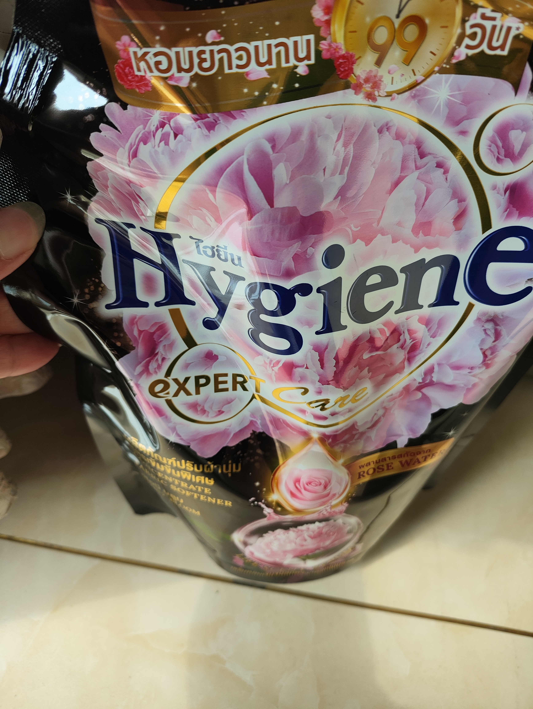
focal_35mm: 25
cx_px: 266
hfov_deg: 54.9
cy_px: 354
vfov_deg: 69.4
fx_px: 513
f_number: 1.79
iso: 50
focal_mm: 4.71
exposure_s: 1/162
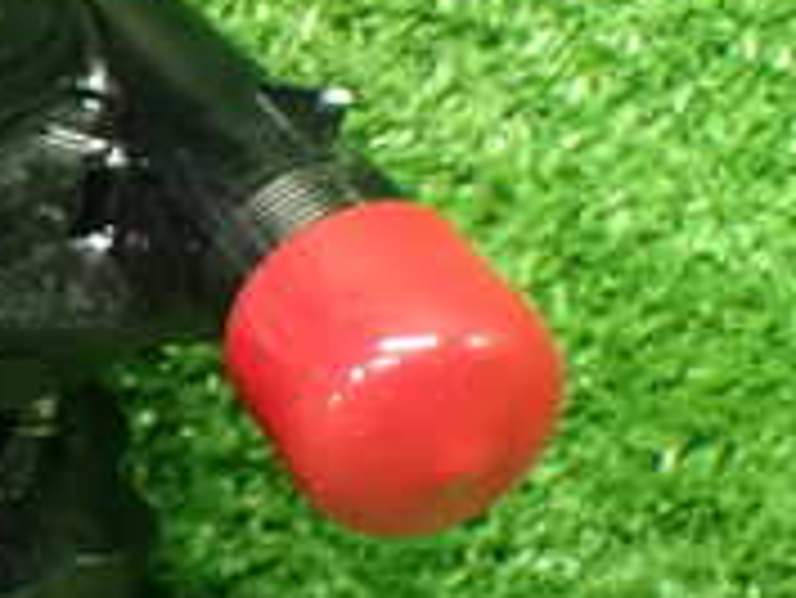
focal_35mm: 183
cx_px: -373
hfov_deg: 10.5
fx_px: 4211
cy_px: 261
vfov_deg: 8.1
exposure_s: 1/50
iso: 1600
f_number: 3.3
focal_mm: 9.65
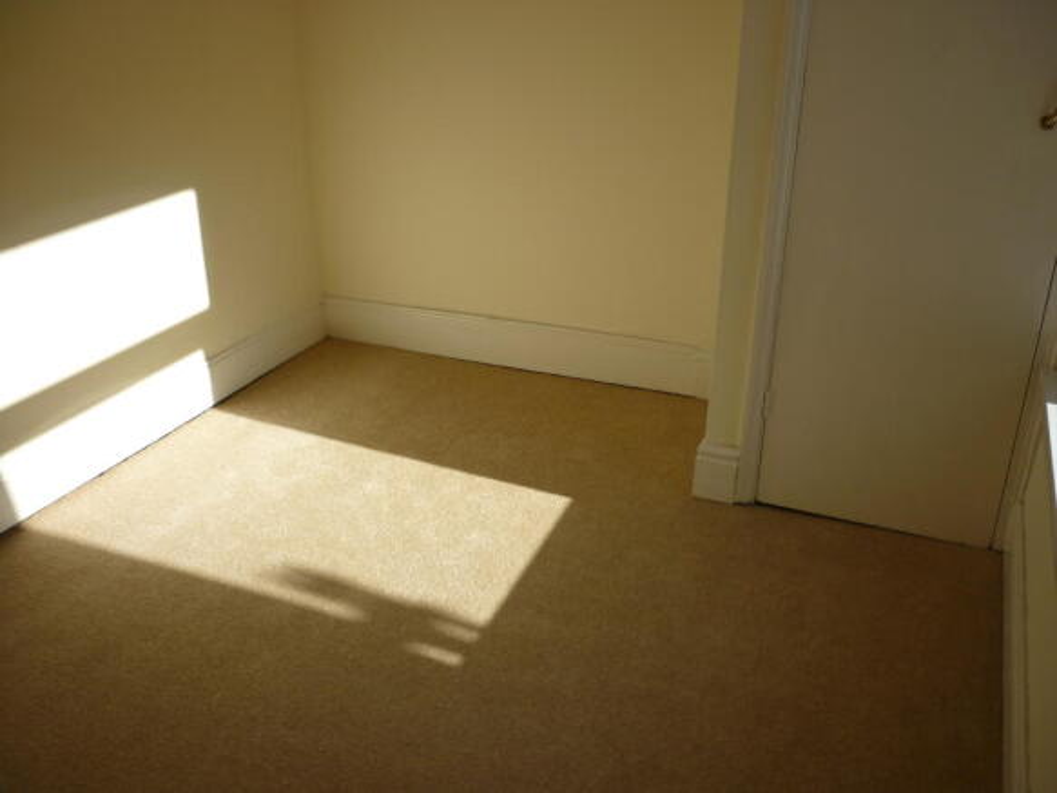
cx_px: 528
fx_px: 1007
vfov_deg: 42.9
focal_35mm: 33
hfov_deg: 55.4
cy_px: 396
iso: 80
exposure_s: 1/640
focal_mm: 5.5
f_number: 2.8
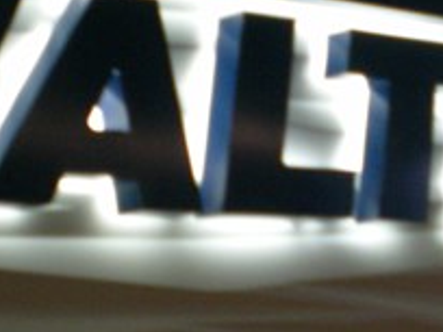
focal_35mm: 149
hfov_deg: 13.0
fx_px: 1907
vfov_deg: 10.0
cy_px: 137
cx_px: 484
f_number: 3.1
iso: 200
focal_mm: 6.3
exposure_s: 1/54
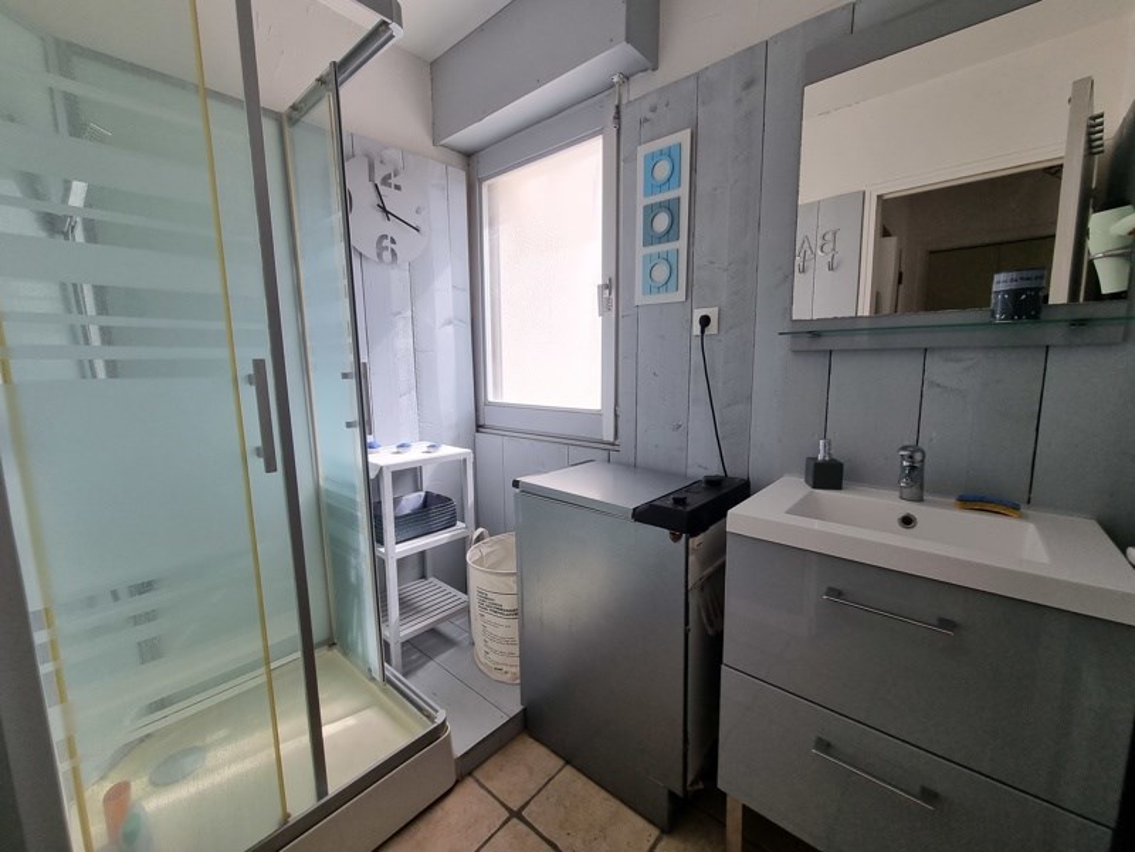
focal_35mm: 13
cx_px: 568
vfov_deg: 89.9
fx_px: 426
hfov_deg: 106.2
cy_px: 426
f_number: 2.2
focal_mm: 2.2
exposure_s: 1/258
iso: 50
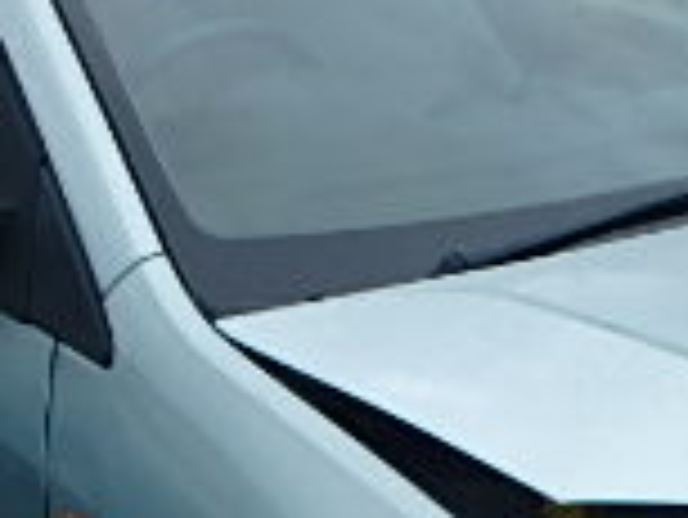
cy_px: 631
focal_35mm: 88
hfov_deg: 21.9
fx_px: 1750
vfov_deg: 16.1
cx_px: 576
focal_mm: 3.7
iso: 125
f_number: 3.5
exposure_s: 1/800
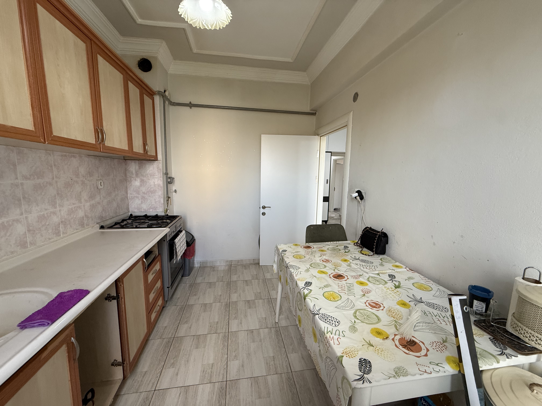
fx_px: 219
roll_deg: -1.3
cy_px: 203
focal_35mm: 14
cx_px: 271
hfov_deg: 102.1
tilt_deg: -6.8
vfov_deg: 85.7
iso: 250
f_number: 2.2
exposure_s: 1/100
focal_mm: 2.22
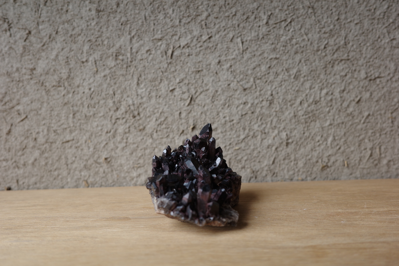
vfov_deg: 33.4
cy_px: 133
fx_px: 443
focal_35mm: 40
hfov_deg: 48.5
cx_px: 200
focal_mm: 26
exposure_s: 1/125
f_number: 2.8
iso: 200
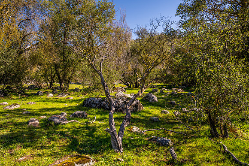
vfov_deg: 46.4
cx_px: 124
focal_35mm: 28
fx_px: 194
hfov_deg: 65.5
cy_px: 83
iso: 64
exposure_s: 1/15
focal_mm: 28
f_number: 9
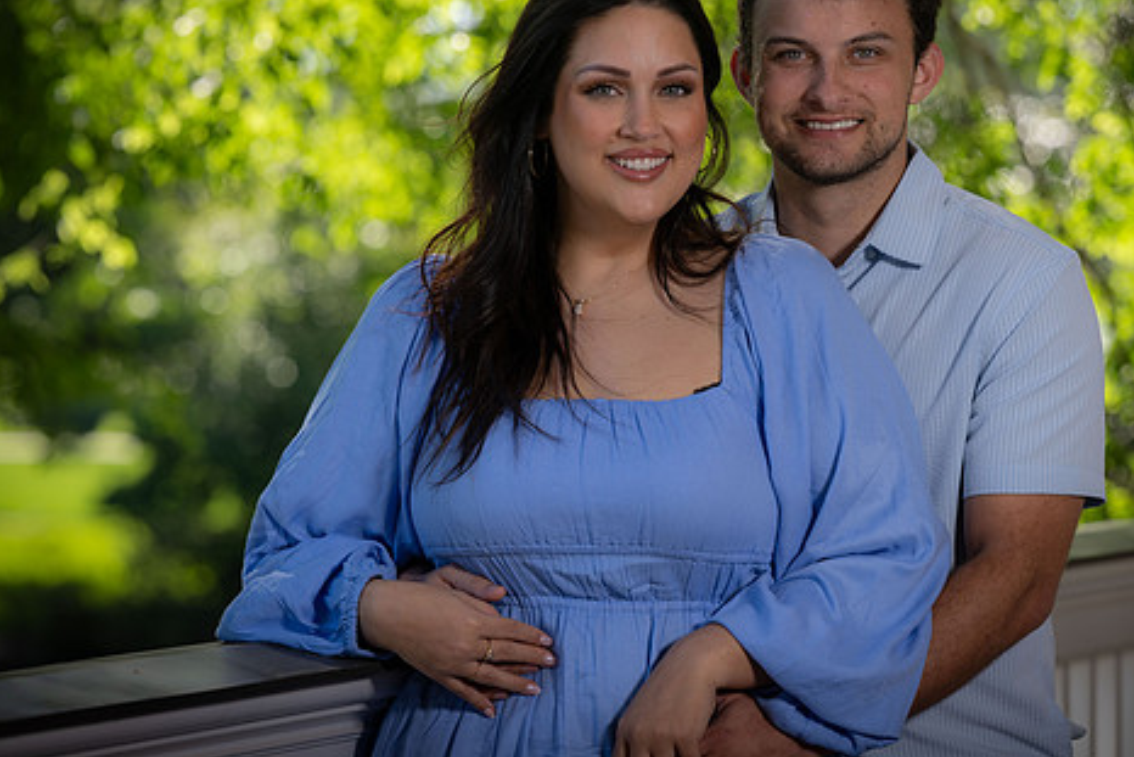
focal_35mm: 168
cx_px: 655
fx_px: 5293
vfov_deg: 8.2
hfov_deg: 12.2
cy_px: 293
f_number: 4.5
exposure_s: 1/160
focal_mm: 135
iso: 100
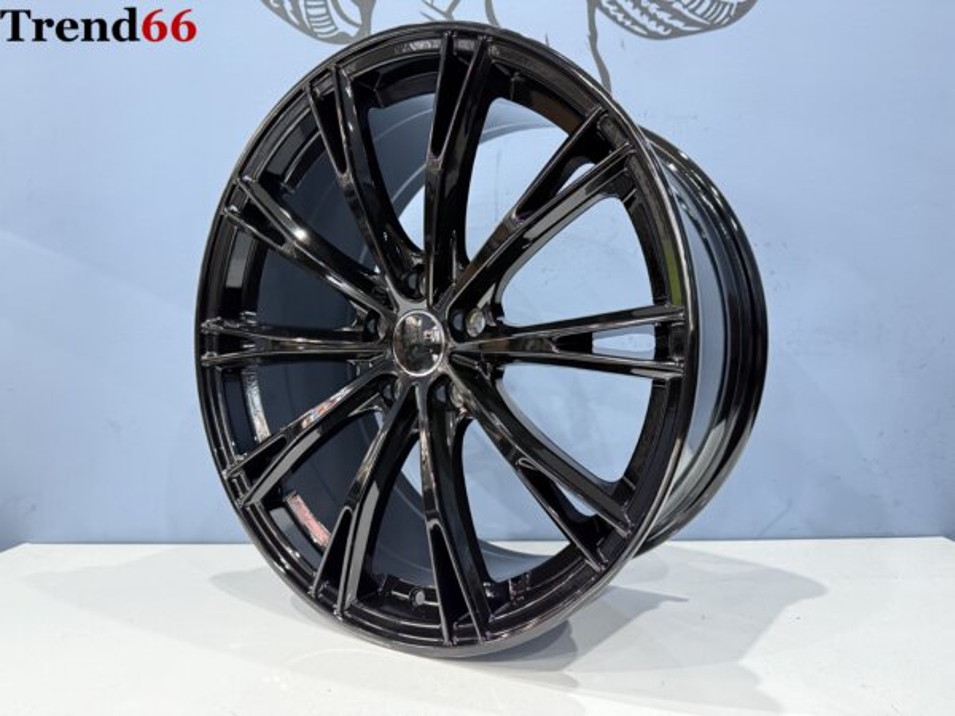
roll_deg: +2.7
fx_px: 662
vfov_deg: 56.8
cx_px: 478
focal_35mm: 24
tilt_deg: +1.4
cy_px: 358
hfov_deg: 71.6
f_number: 1.78
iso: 800
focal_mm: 6.76
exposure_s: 1/33
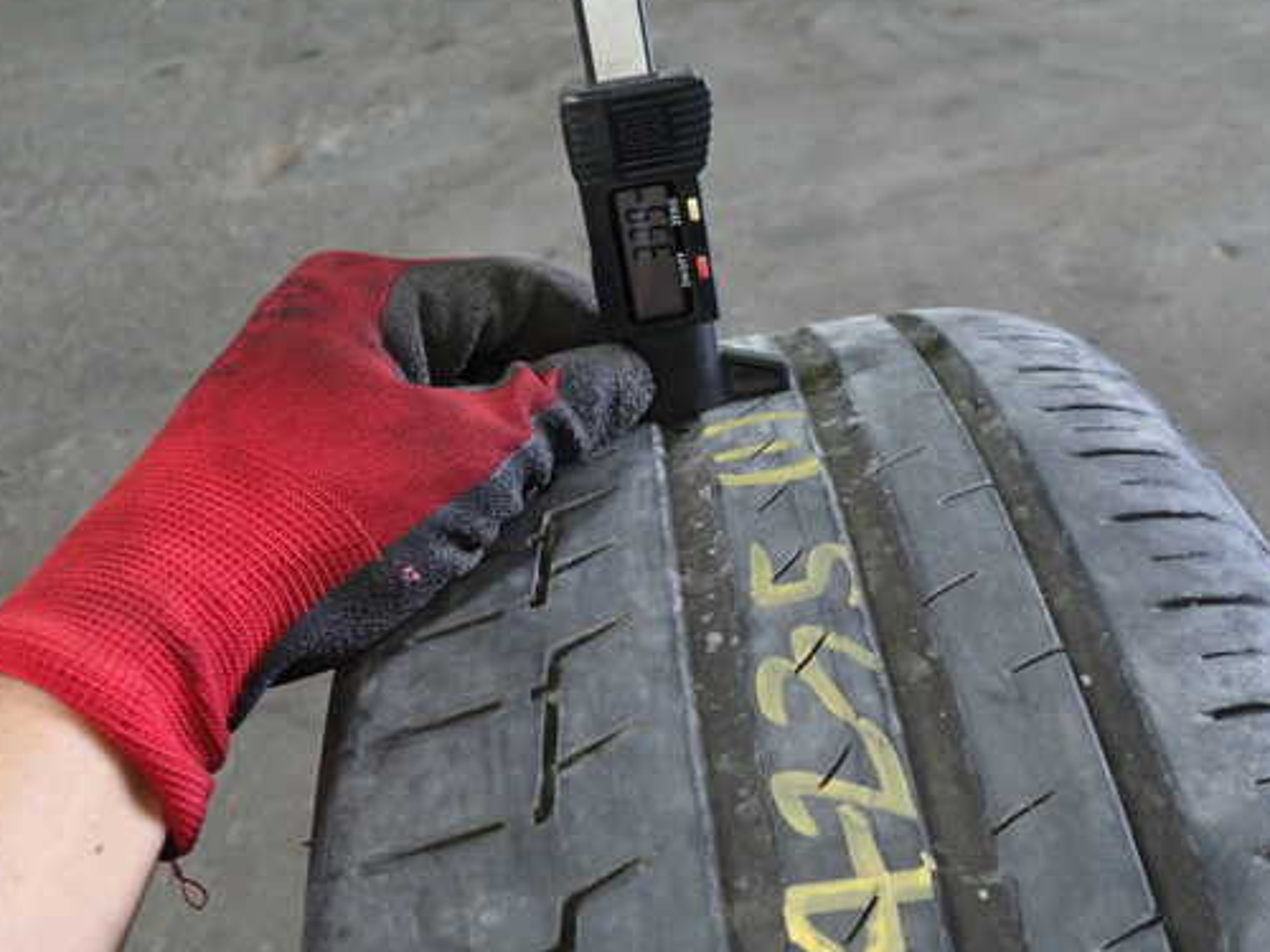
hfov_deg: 51.2
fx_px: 1321
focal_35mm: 36
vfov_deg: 39.7
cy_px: 493
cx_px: 724
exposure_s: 1/30
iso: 250
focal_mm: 5.4
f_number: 2.3
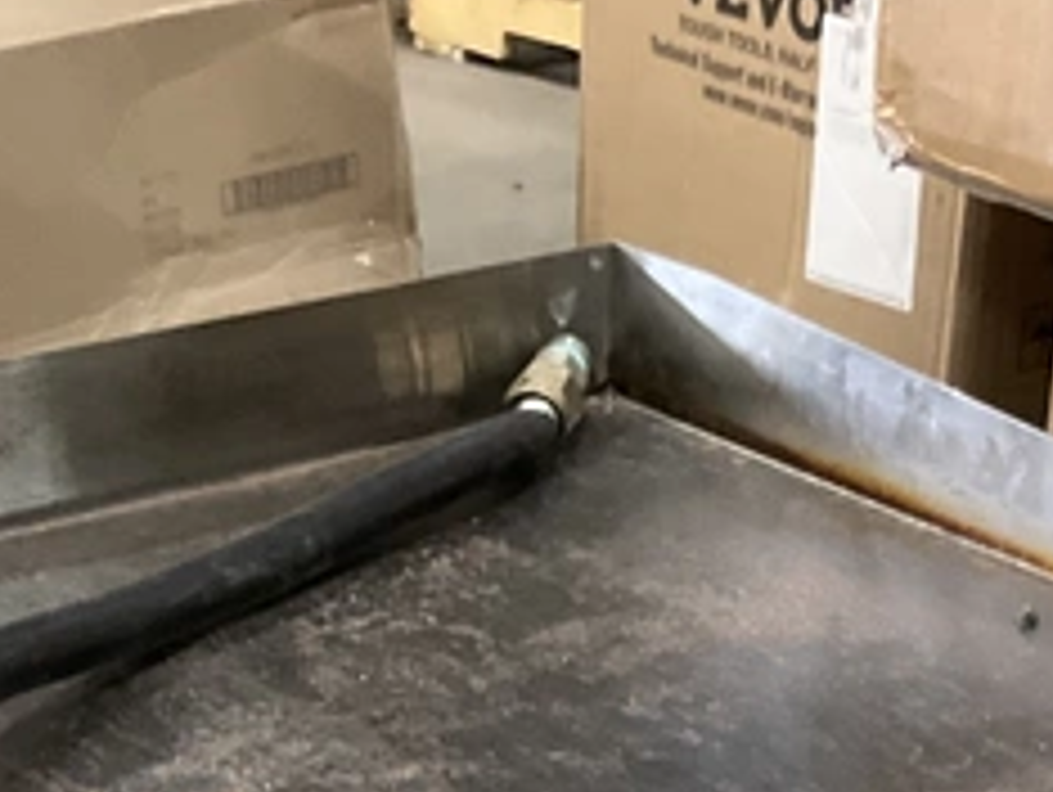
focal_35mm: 93
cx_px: 639
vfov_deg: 14.9
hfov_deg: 21.0
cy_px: 1168
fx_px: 2832
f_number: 1.8
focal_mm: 3
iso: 250
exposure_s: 1/40
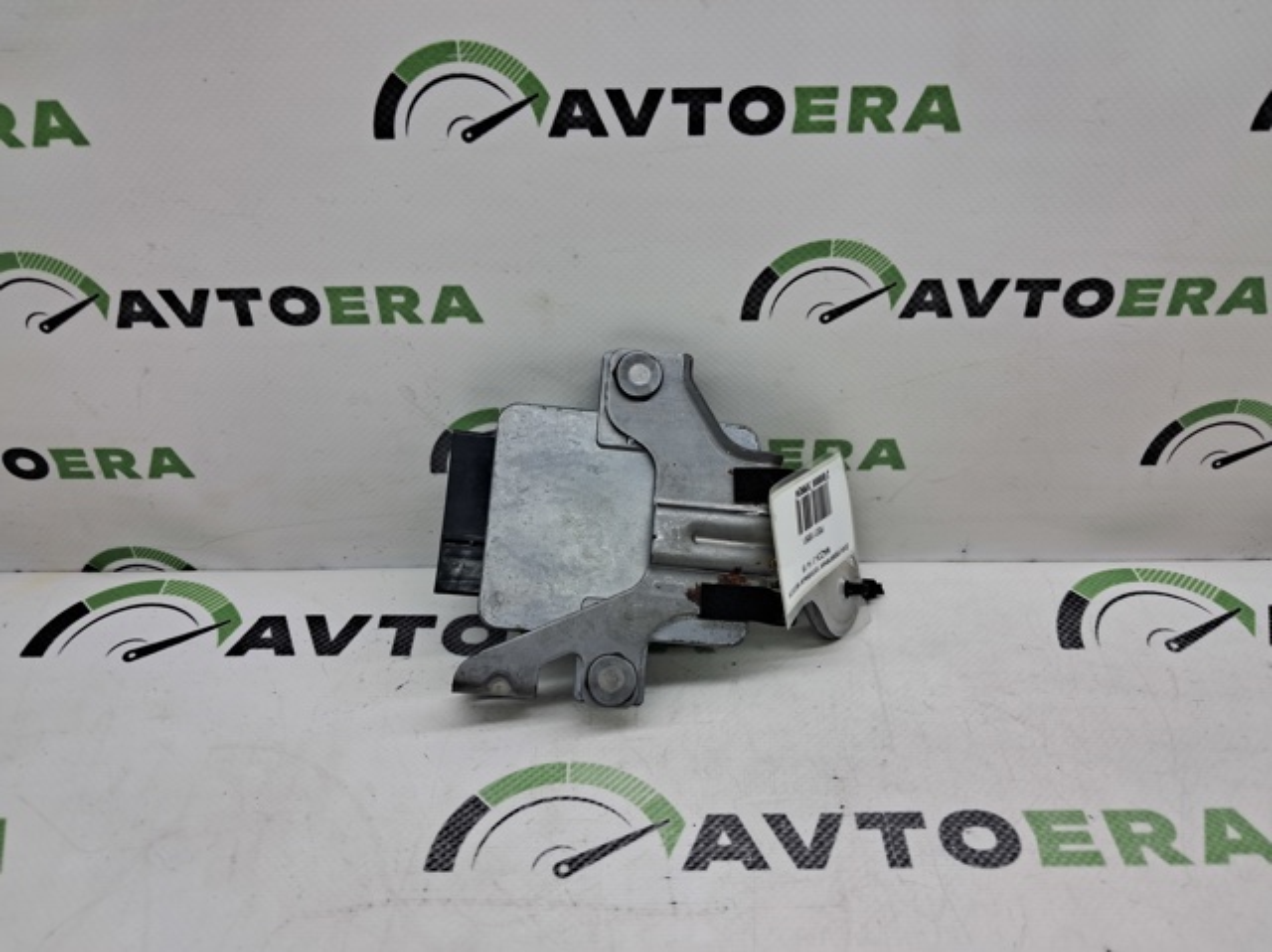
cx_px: 636
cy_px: 476
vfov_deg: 51.3
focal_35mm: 27
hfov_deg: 65.4
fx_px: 991
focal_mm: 4
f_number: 1.8
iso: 50
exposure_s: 1/100
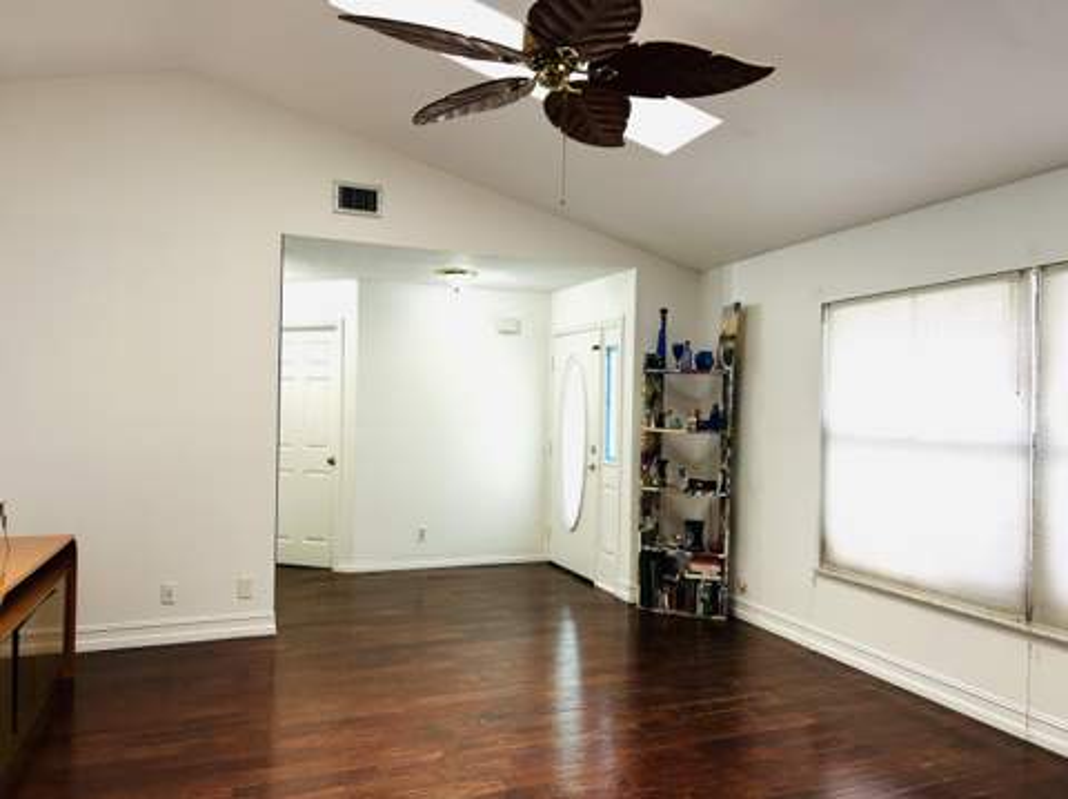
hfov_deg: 67.4
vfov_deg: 53.0
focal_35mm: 26
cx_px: 534
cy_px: 400
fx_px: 801
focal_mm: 5.7
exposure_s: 1/60
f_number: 1.5
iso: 125
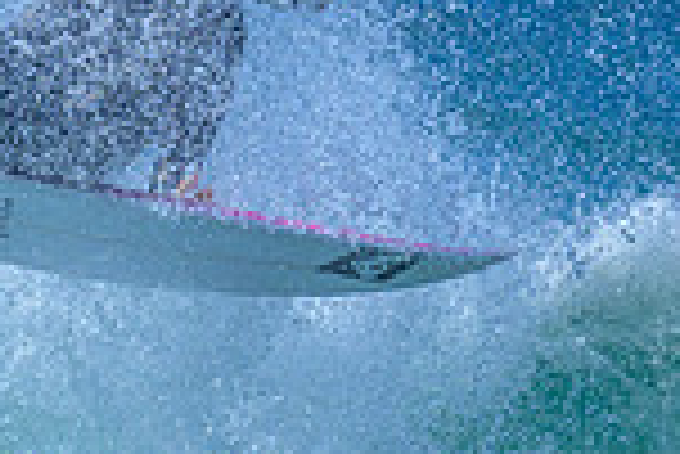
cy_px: 242
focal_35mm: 4231
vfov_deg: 0.3
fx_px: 79994
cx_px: -256
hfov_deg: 0.5
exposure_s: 1/2000
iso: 360
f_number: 6.3
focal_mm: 800
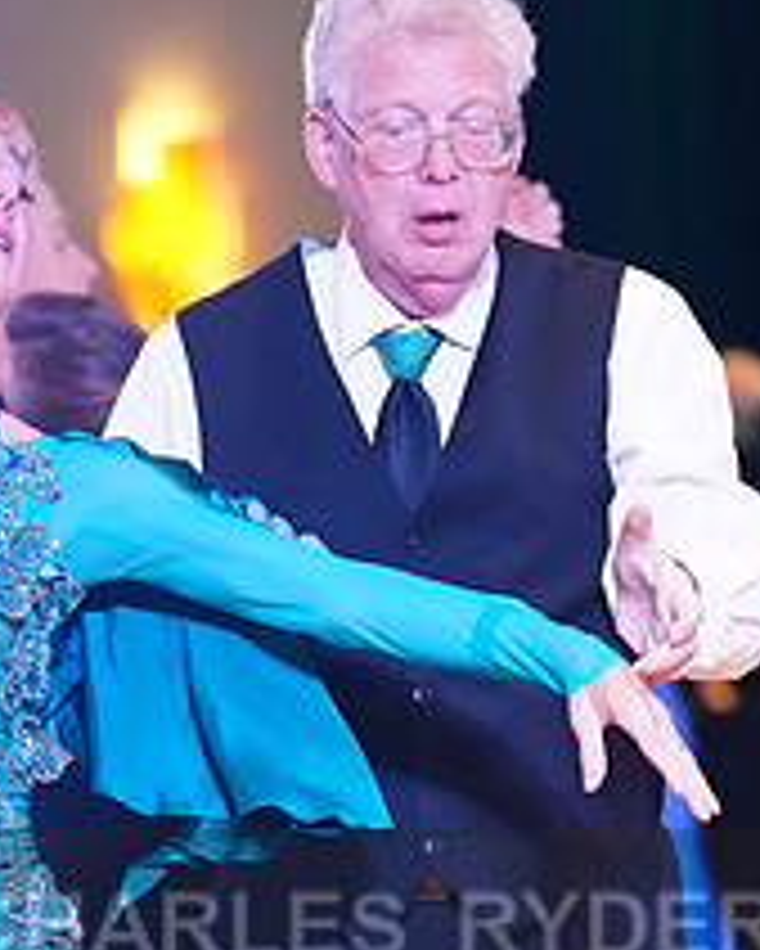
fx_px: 7474
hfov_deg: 5.8
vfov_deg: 7.2
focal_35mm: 266
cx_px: 232
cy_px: 982
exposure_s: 1/400
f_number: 2.8
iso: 5000
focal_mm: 103
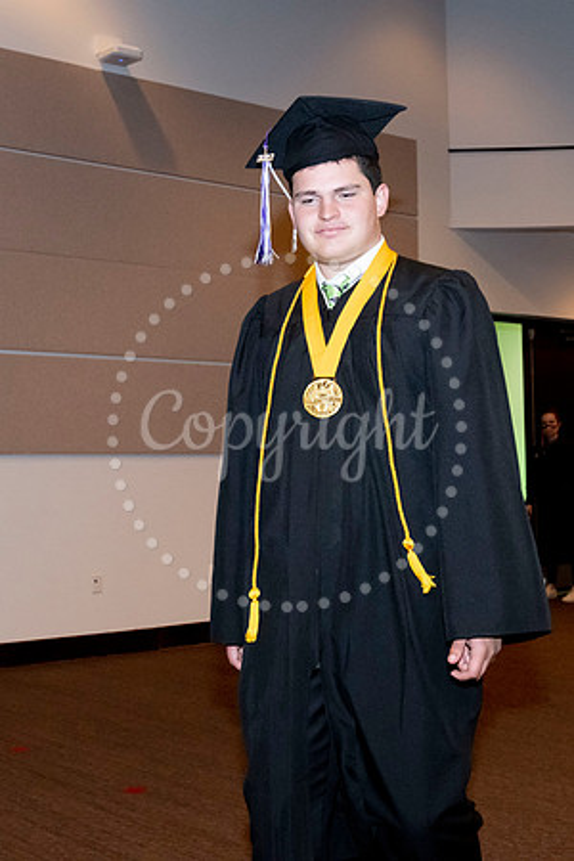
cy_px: 430
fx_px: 1256
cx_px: 287
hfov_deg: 25.8
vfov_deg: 37.9
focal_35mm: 53
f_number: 7.1
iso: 6400
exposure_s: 1/200
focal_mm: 35
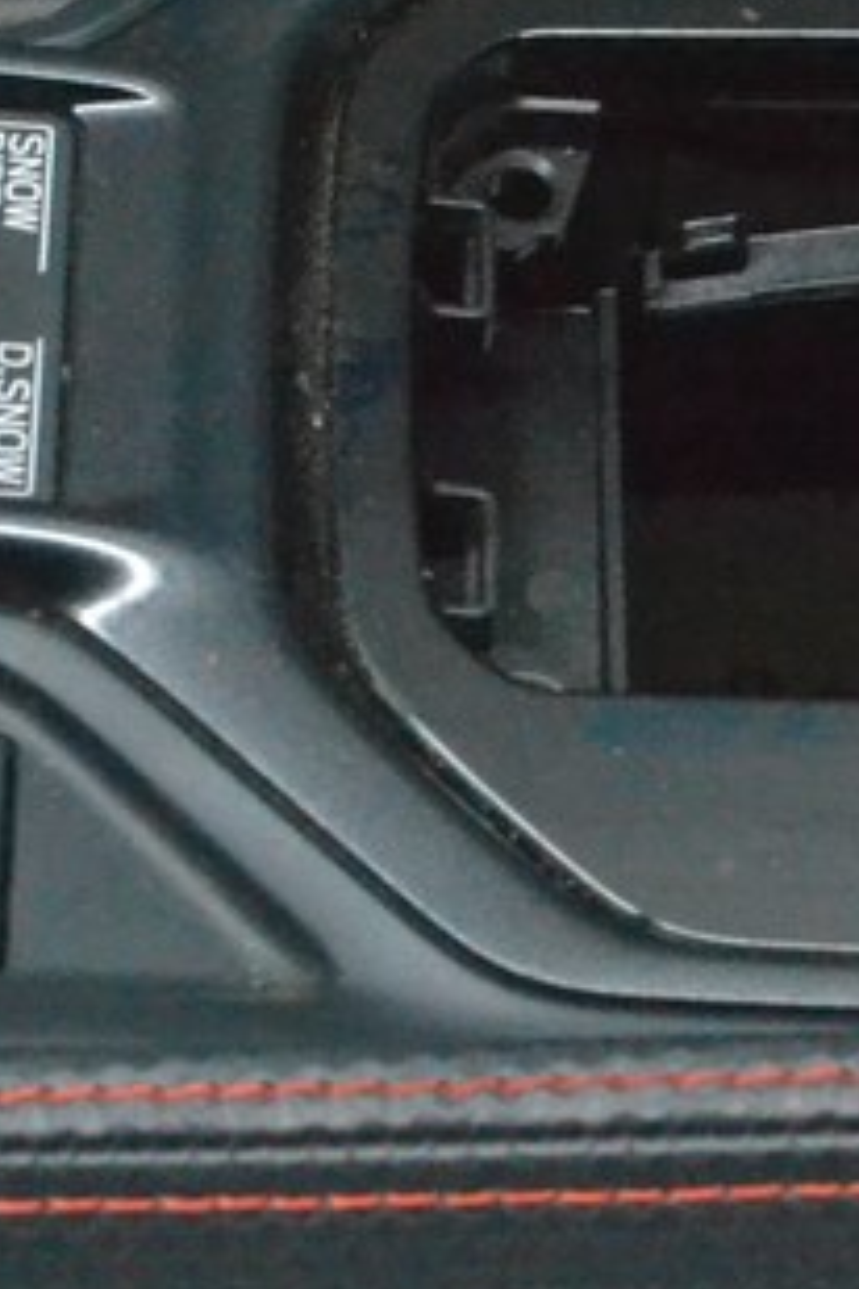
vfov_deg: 12.8
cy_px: 165
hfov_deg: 8.6
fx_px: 5690
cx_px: 534
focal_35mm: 159
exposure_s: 1/160
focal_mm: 32
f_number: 9
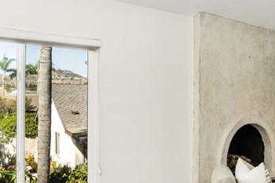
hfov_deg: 41.5
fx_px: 313
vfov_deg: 32.6
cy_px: 103
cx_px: 272
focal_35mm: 41
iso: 100
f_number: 6.3
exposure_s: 1/50
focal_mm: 14
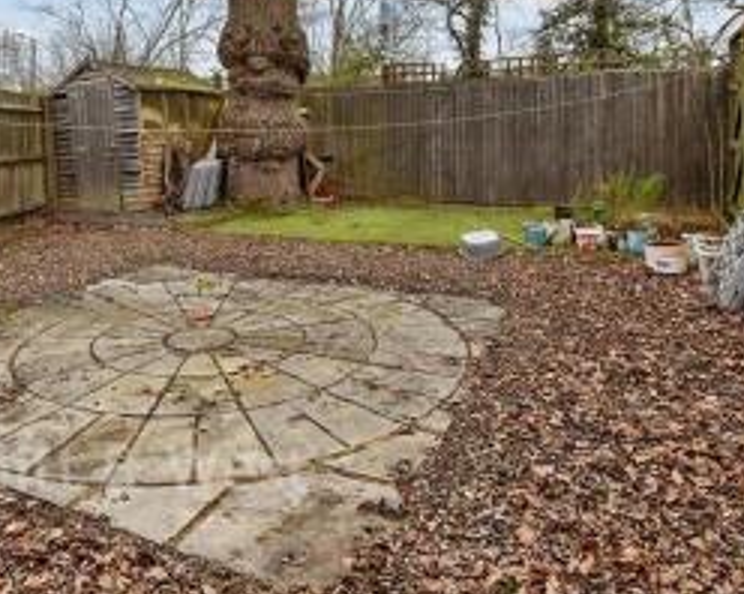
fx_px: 594
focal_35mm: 27
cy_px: 142
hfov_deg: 63.6
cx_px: 300
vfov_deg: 50.7
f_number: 8
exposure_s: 1/160
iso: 160
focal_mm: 10
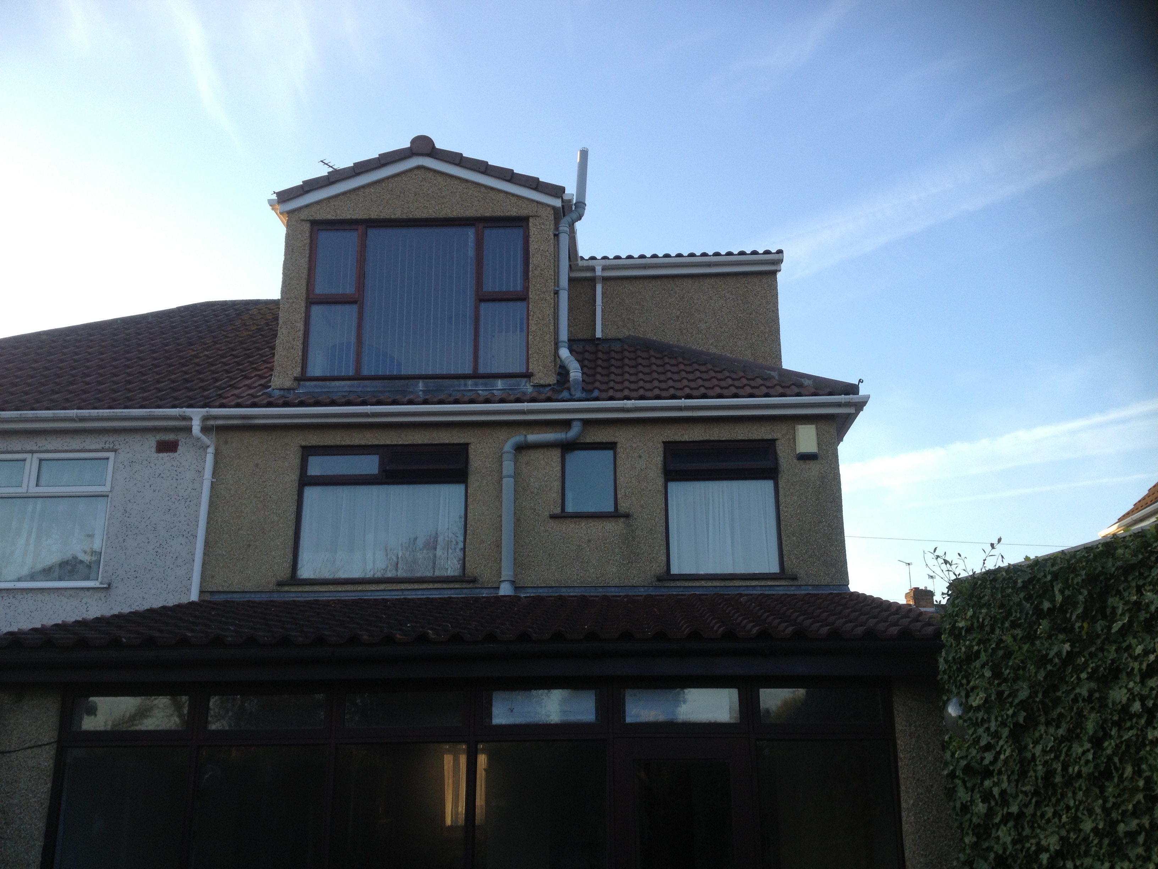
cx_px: 579
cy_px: 434
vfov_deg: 40.7
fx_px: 1171
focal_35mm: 35
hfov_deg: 52.6
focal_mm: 4.28
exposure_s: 1/334
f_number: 2.4
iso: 50
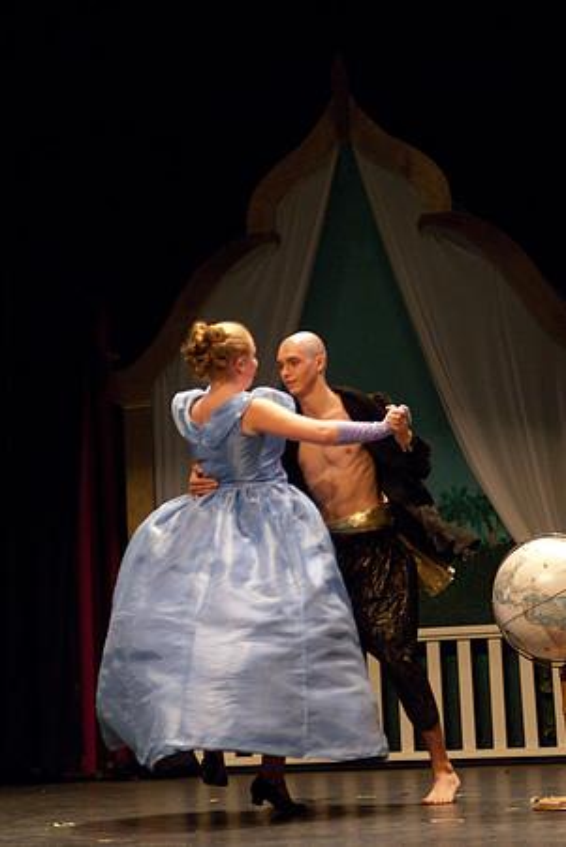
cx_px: 283
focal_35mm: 112
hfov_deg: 12.2
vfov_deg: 18.2
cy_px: 424
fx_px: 2647
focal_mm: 75
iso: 1250
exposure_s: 1/160
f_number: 2.8
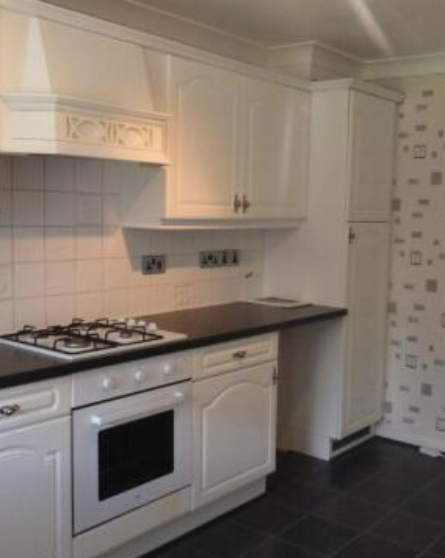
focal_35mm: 40
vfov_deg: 45.8
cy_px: 277
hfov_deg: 36.8
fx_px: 660
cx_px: 303
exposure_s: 1/125
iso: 500
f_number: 3.3
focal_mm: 4.3
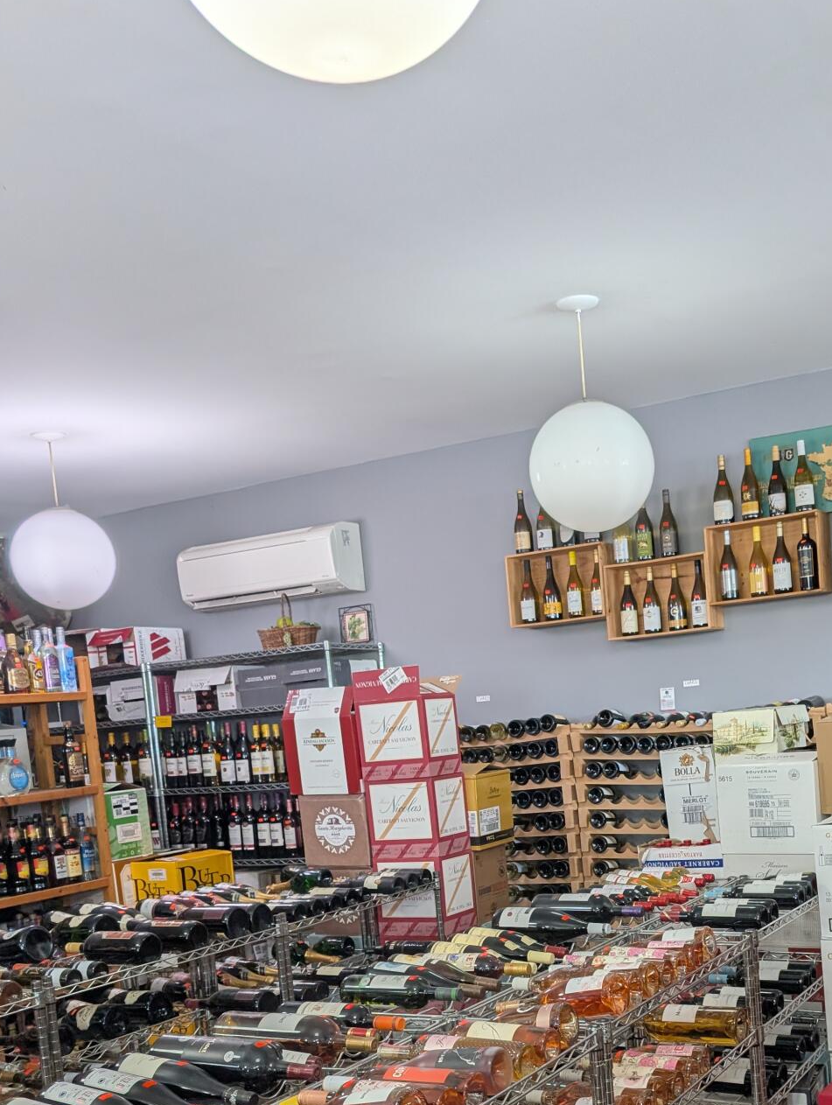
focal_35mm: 38
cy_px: 836
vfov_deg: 47.0
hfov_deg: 37.1
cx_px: 602
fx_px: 1215
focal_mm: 6.9
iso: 28
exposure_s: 1/120
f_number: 1.68
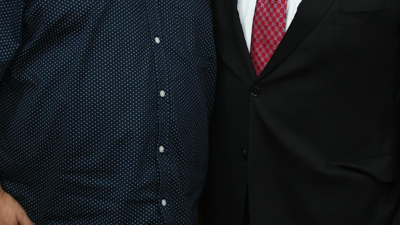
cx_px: 199
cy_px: -13
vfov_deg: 9.7
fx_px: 1315
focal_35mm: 124
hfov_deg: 17.3
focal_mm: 38
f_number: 4.2
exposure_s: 1/125
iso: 2500
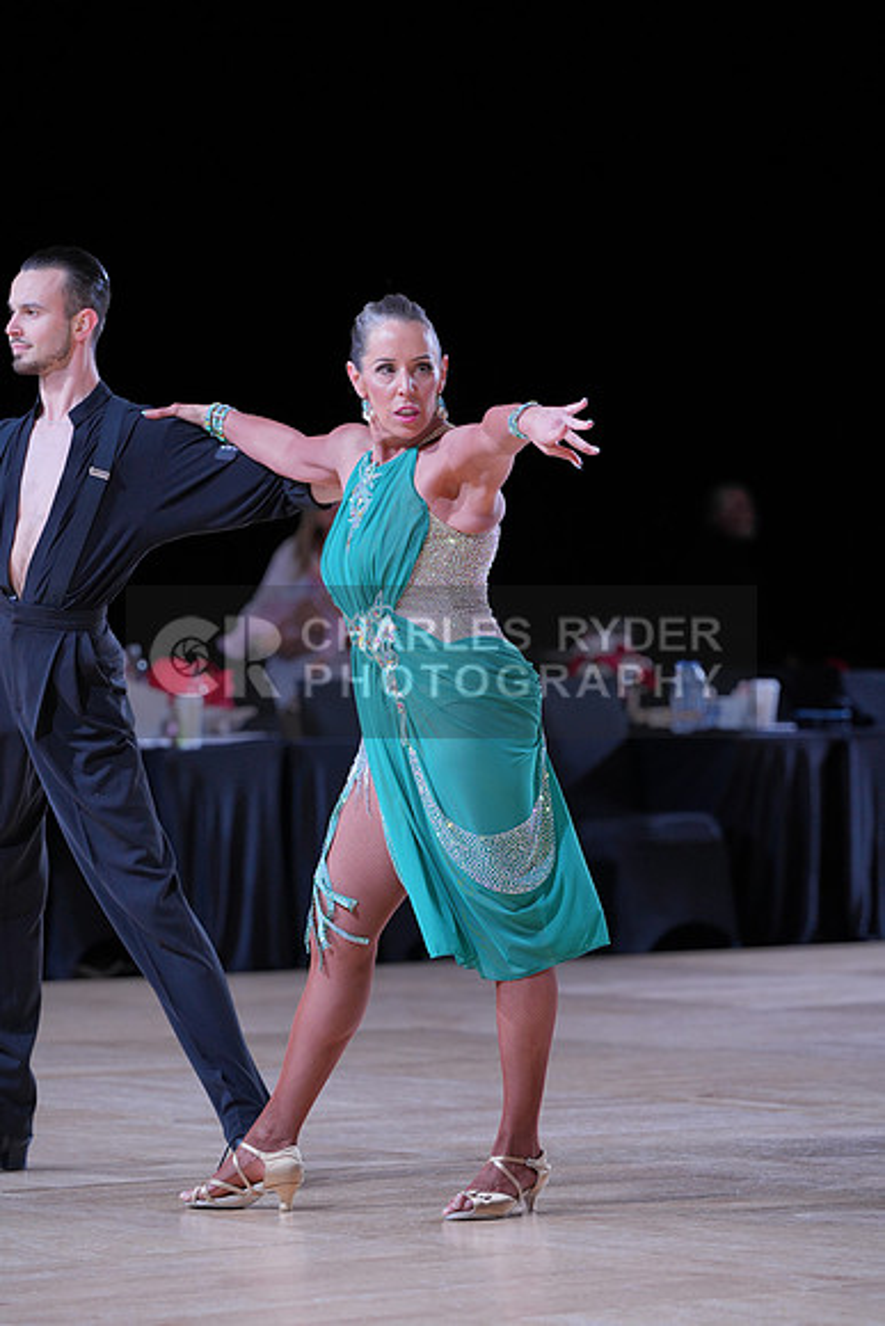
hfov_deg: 8.3
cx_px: 442
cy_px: 663
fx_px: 6080
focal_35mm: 165
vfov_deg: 12.4
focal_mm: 165
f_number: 4
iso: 800
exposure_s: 1/400
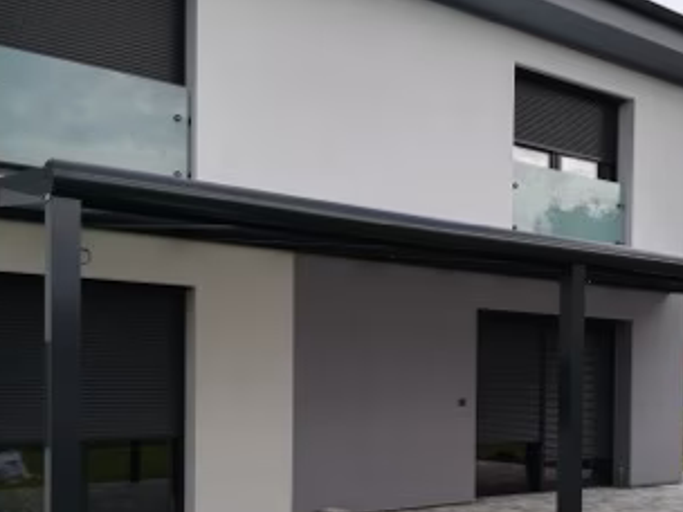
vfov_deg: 34.3
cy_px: 393
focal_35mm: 41
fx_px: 809
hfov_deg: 45.1
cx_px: 454
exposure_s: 1/353
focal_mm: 3.83
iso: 50
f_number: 2.2
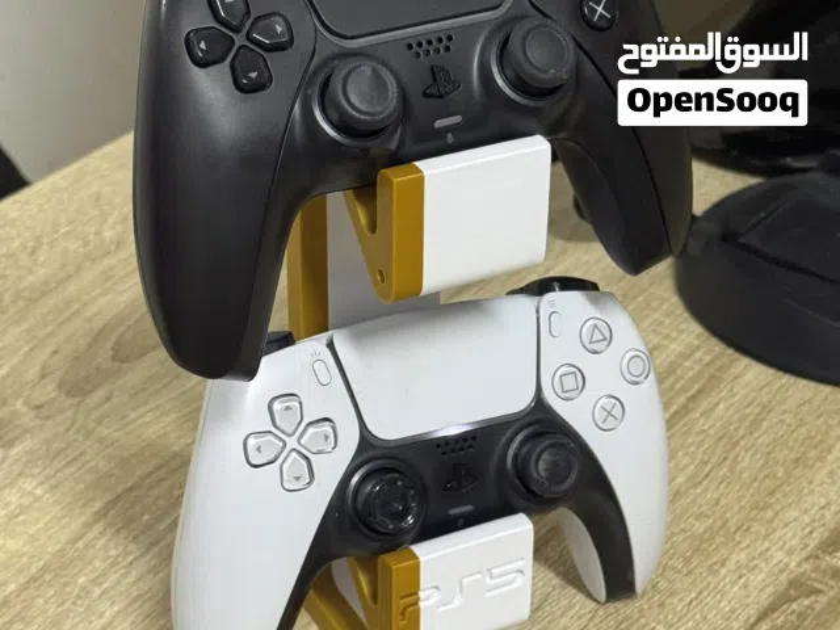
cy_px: 315
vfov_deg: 30.3
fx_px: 1165
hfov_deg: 39.7
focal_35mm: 48
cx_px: 420
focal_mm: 6.76
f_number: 1.78
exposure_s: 1/33
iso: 400
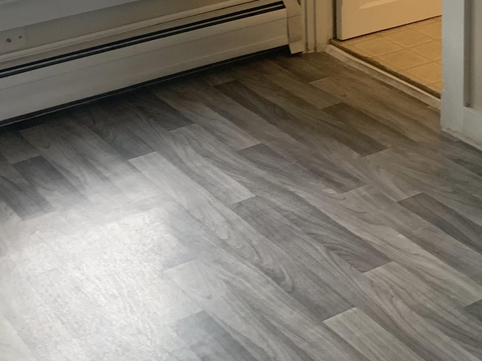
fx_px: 1058
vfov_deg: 18.1
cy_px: -109
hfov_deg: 25.6
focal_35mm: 76
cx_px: 265
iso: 100
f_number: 1.8
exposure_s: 1/60
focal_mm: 4.25
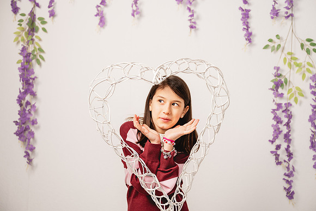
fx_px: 509
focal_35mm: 58
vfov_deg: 23.4
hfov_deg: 34.5
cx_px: 158
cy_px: 106
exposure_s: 1/160
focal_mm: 58
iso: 160
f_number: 3.5
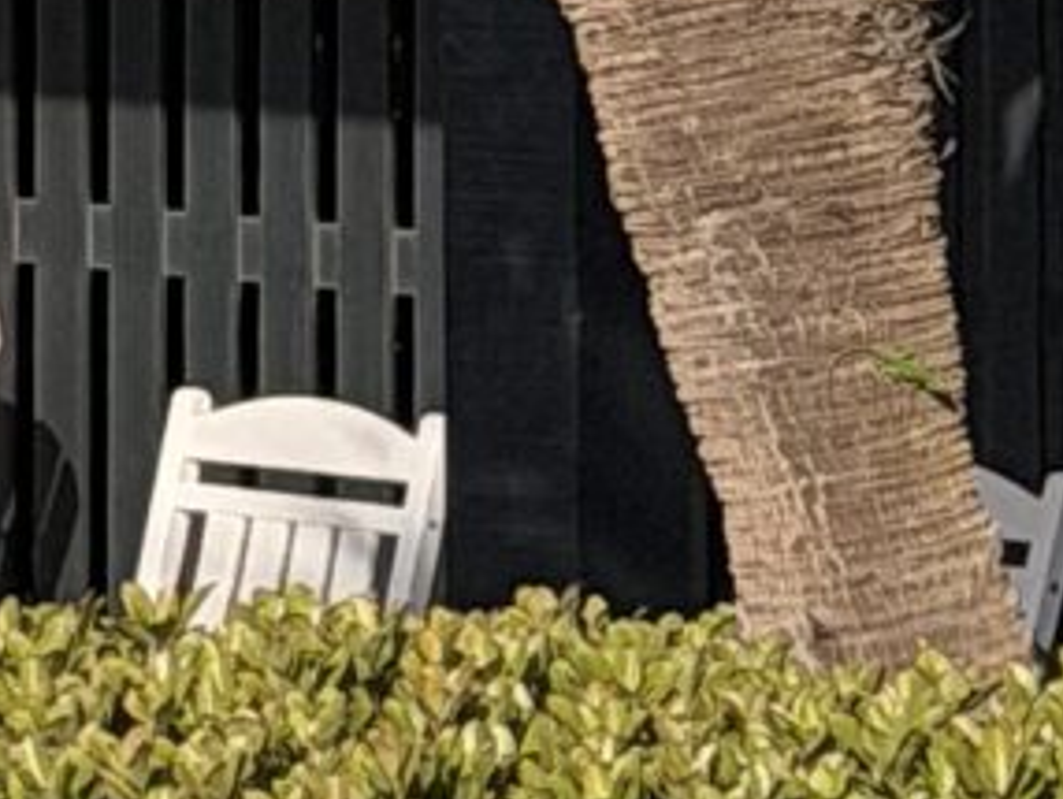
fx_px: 13185
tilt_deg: +5.0
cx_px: -2356
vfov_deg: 3.4
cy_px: -1899
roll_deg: -1.6
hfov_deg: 4.4
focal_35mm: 429
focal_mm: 6.76
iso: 64
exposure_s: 1/7874
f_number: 1.78
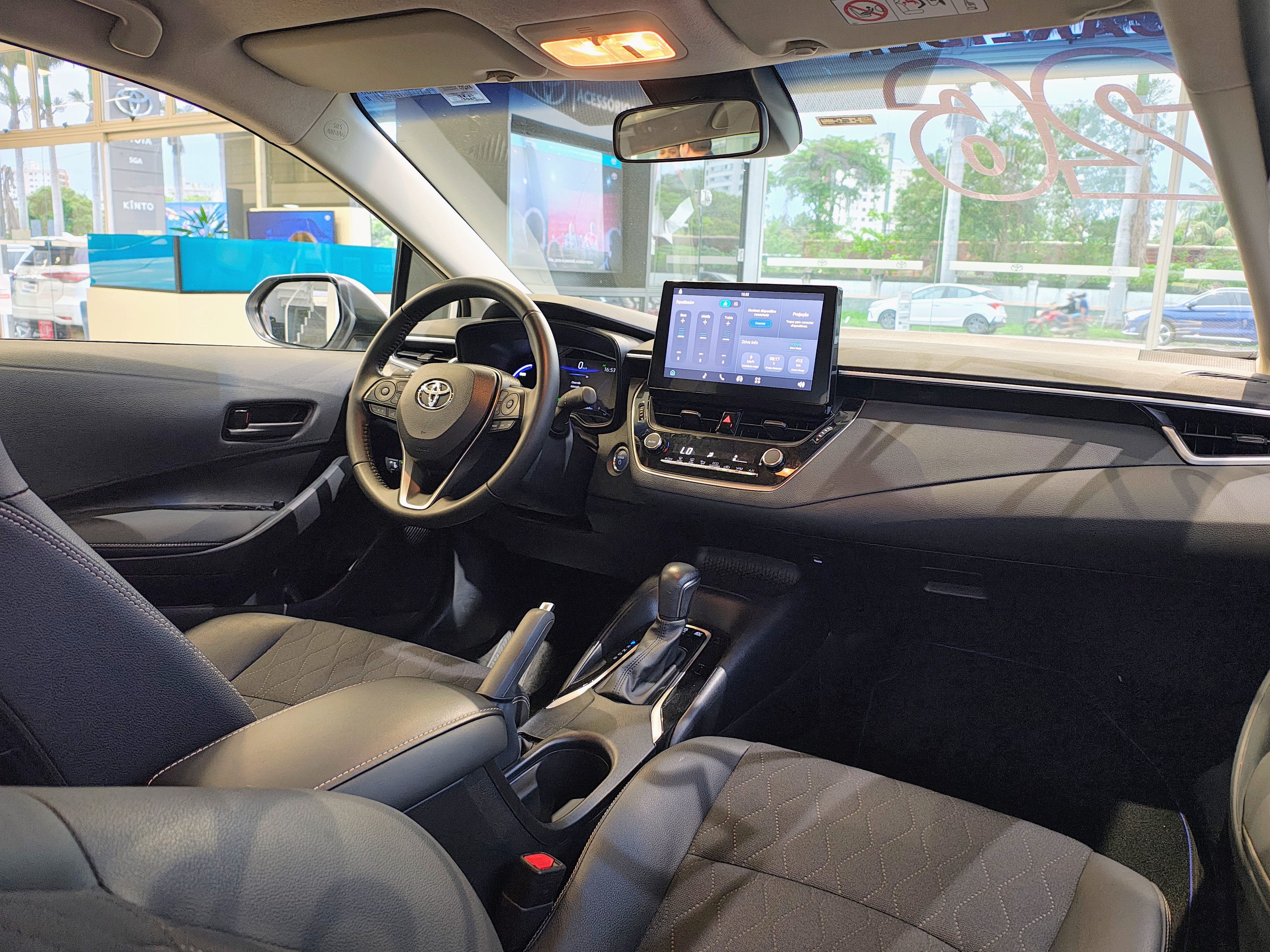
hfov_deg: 69.4
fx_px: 917
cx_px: 635
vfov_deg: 54.9
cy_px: 476
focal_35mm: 25
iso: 784
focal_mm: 5.89
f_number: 1.4
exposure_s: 1/40
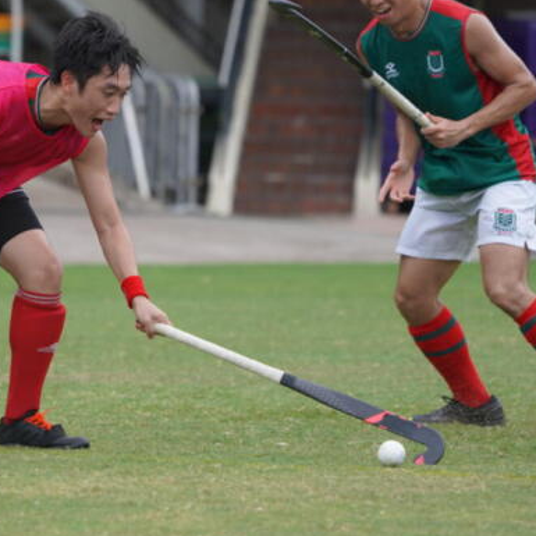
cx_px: 110
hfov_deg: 4.4
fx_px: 6937
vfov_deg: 4.4
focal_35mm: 396
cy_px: 233
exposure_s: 1/800
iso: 500
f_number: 5.6
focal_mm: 256
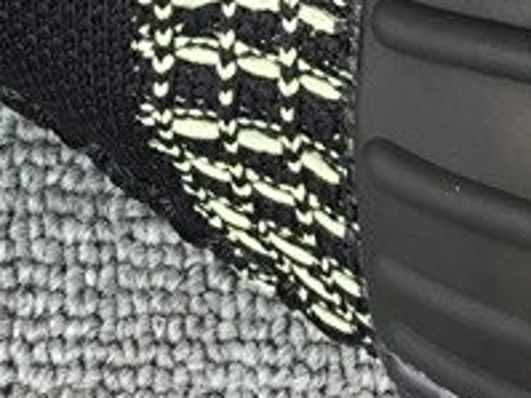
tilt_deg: -57.6
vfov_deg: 9.7
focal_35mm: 140
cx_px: 275
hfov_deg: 14.1
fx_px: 2146
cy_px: -442
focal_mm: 3.3
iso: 32
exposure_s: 1/100
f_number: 2.4
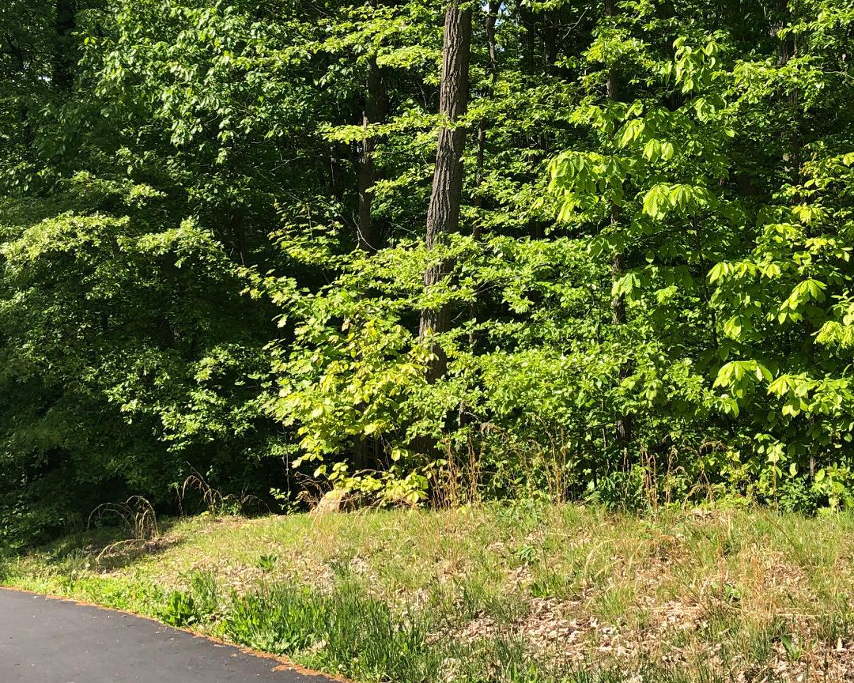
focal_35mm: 51
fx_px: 1289
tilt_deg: +10.5
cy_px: 136
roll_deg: -1.3
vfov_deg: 29.0
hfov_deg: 36.2
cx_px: 584
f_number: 1.8
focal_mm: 3.99
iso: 20
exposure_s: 1/747
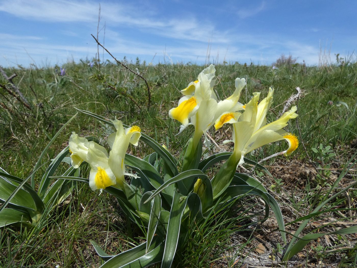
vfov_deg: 66.0
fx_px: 206
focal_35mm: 20
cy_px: 134
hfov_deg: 81.7
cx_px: 178
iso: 80
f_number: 4.5
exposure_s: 1/1000
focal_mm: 3.6
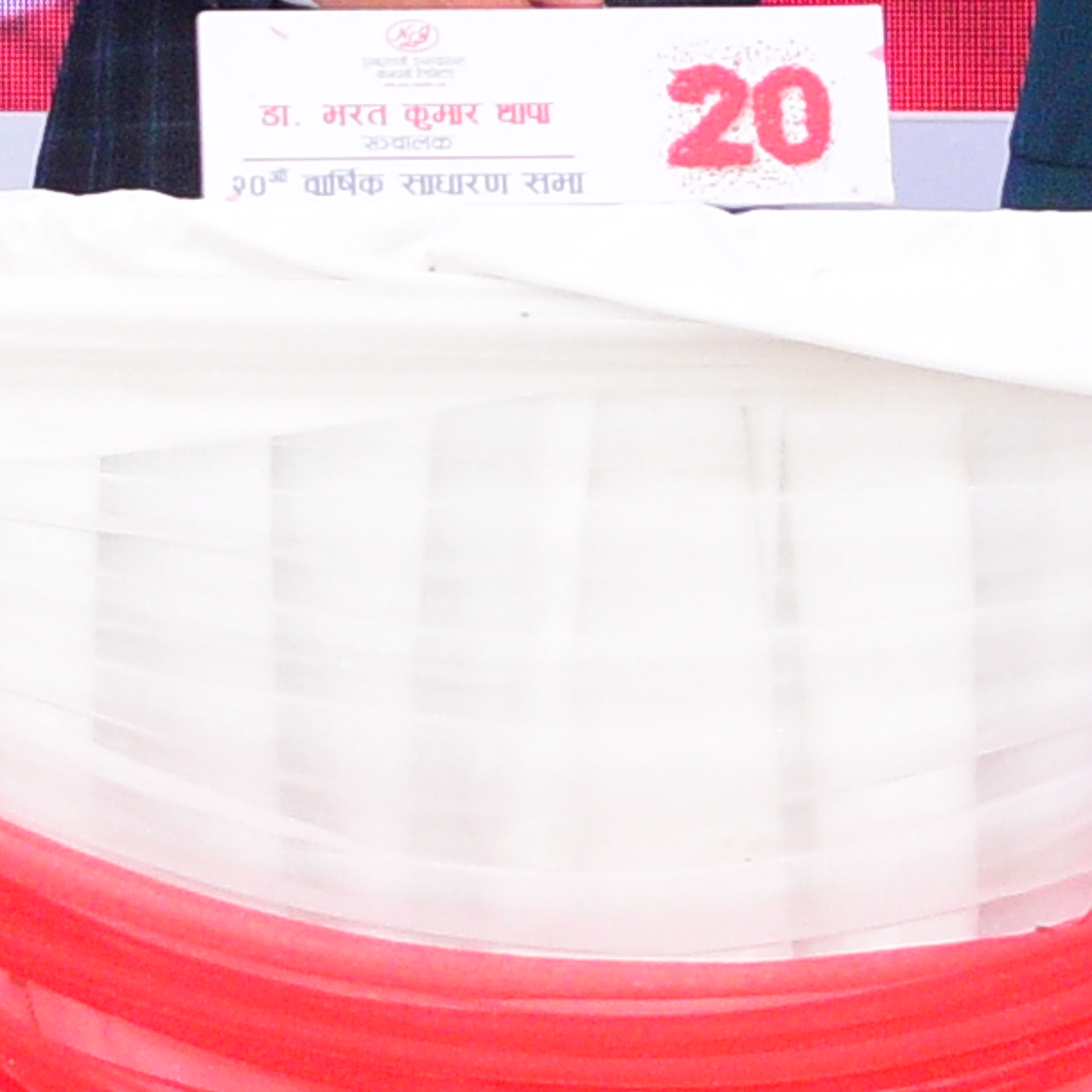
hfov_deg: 6.4
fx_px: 9601
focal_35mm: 269
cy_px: -514
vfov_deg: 6.4
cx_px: -885
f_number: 4
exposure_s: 1/160
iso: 1600
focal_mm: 32
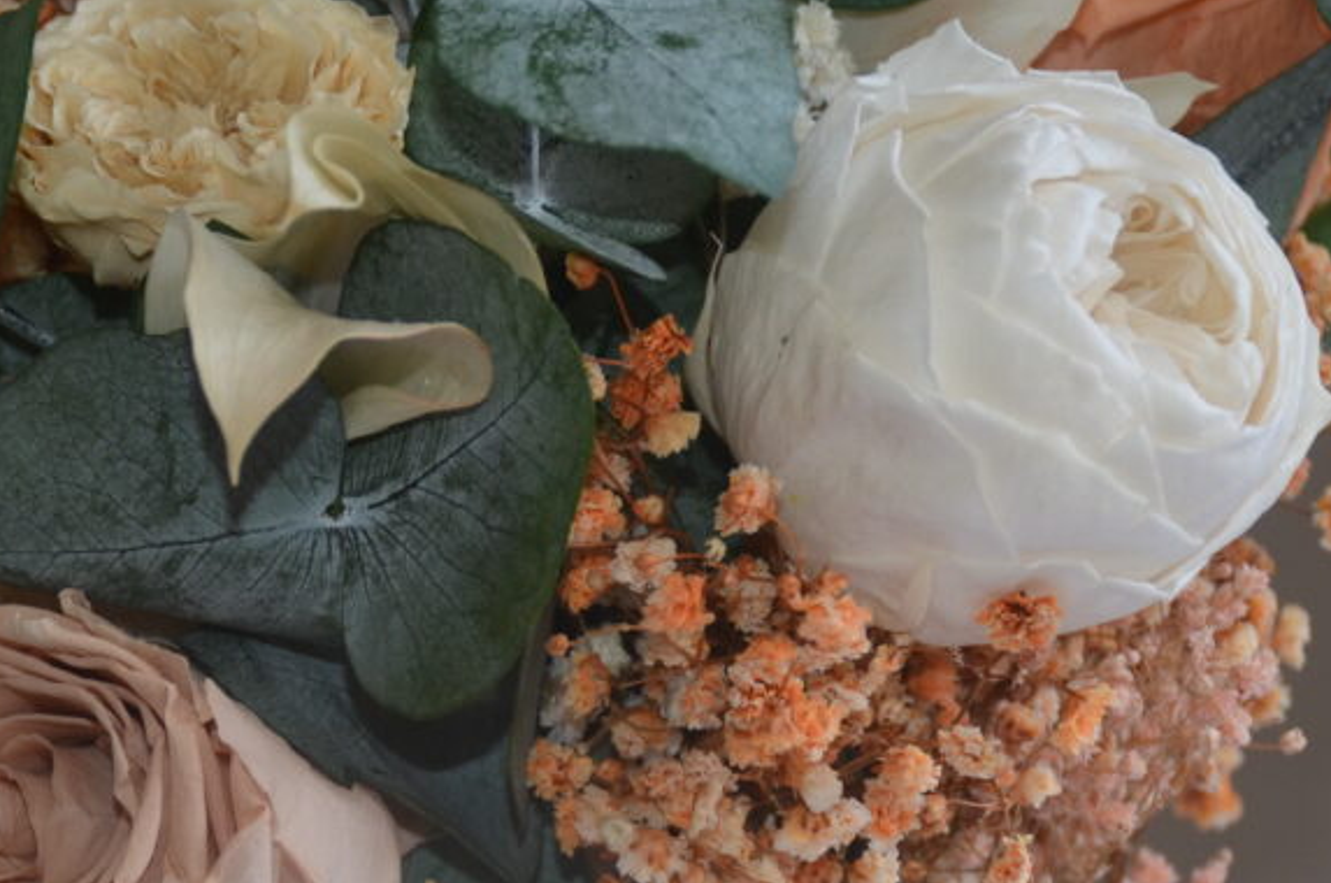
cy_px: 1111
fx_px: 6090
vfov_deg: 8.2
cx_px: 346
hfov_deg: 12.4
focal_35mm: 165
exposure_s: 1/125
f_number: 4.5
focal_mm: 42
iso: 280
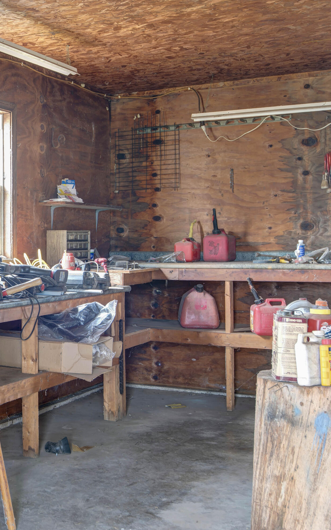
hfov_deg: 22.5
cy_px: 265
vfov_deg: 37.5
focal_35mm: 54
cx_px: -45
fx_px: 779
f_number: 6.7
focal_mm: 35
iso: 100
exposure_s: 1/2
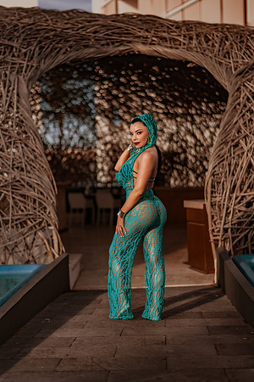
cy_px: 191
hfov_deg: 23.4
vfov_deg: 34.5
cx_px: 127
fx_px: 614
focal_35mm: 58
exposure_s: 1/8000
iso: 80
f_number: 1.4
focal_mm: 58
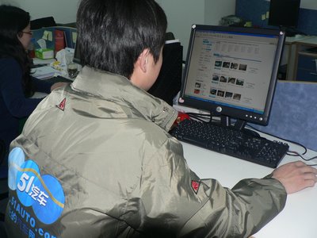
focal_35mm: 36
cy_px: 119
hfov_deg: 51.4
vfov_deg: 39.7
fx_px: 330
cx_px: 158
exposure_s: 1/60
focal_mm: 6
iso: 100
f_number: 2.8
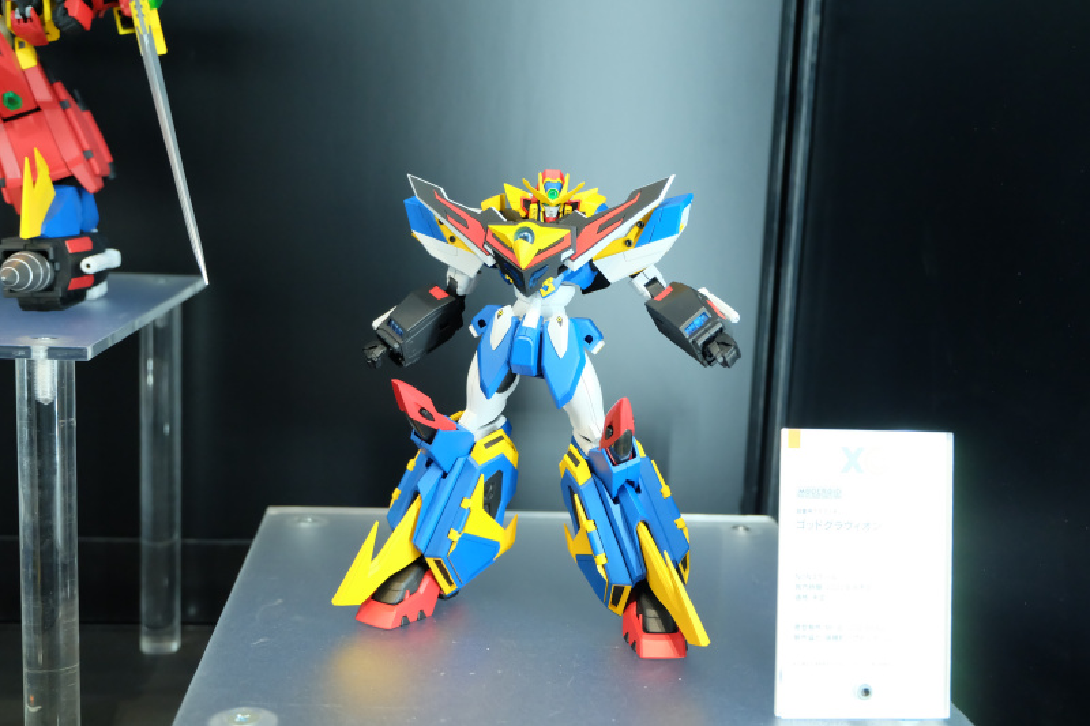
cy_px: 363
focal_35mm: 38
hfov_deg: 50.7
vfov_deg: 35.0
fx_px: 1150
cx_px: 545
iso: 2500
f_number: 4.5
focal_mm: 25.6
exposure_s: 1/125
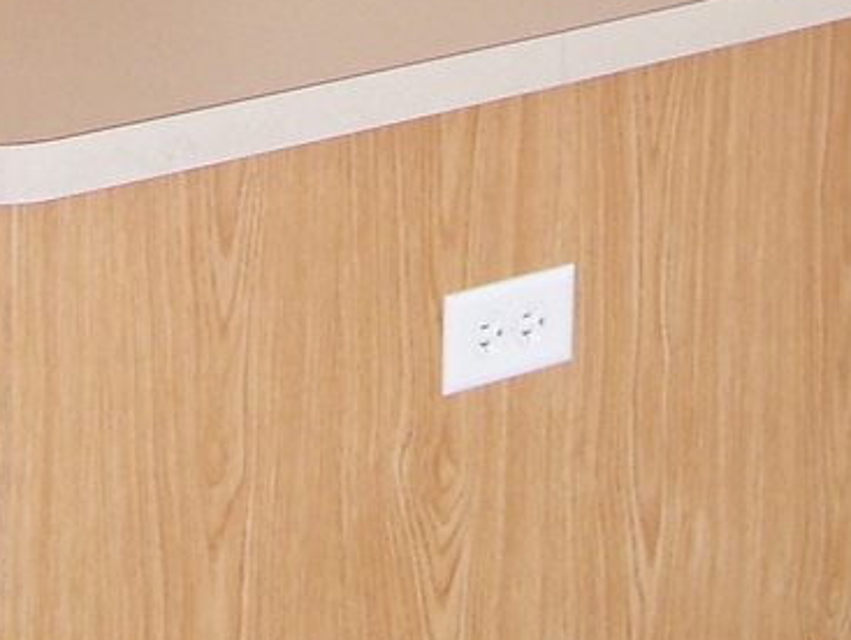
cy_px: -526
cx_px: 320
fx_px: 3568
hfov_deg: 13.6
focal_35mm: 145
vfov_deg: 9.7
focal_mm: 6
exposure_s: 1/60
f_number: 2.7
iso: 80
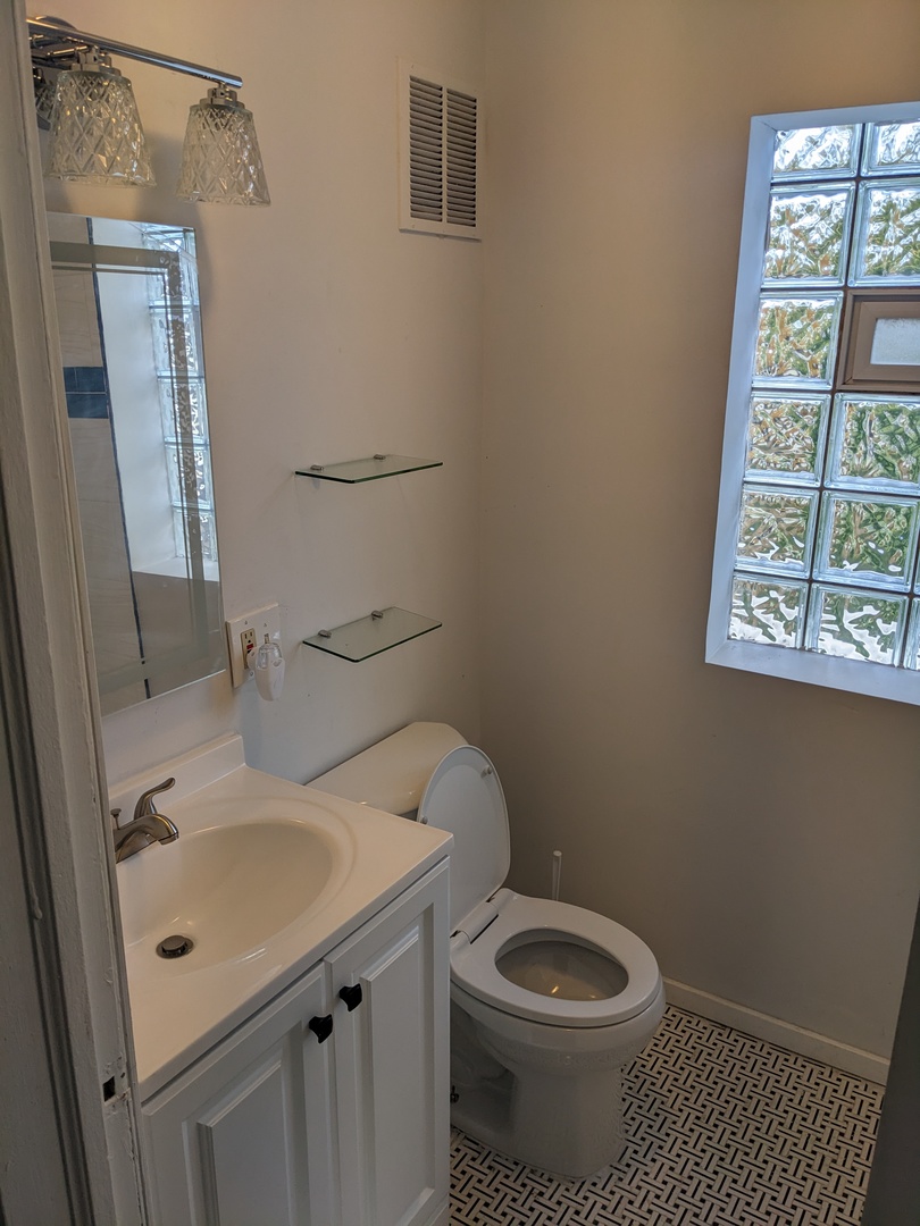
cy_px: 613
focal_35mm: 27
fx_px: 957
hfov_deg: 51.4
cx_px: 460
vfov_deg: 65.3
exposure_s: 1/267
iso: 43
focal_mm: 4.38
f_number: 1.73
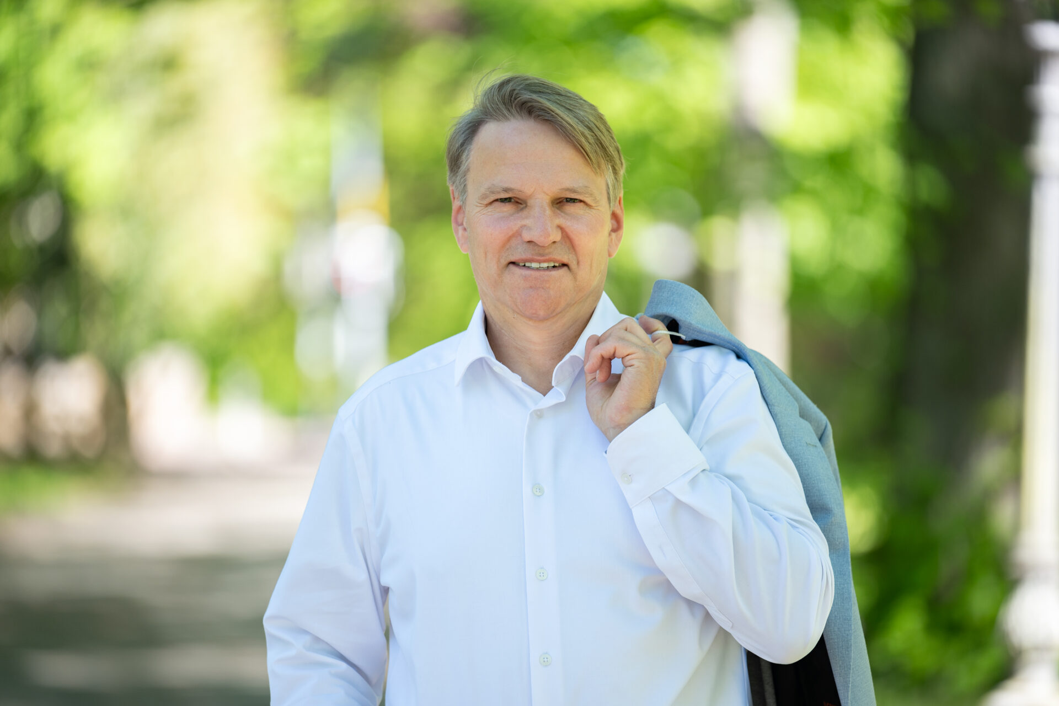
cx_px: 530
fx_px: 5883
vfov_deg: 6.9
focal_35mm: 200
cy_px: 353
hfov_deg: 10.3
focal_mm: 200
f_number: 2.8
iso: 200
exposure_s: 1/320
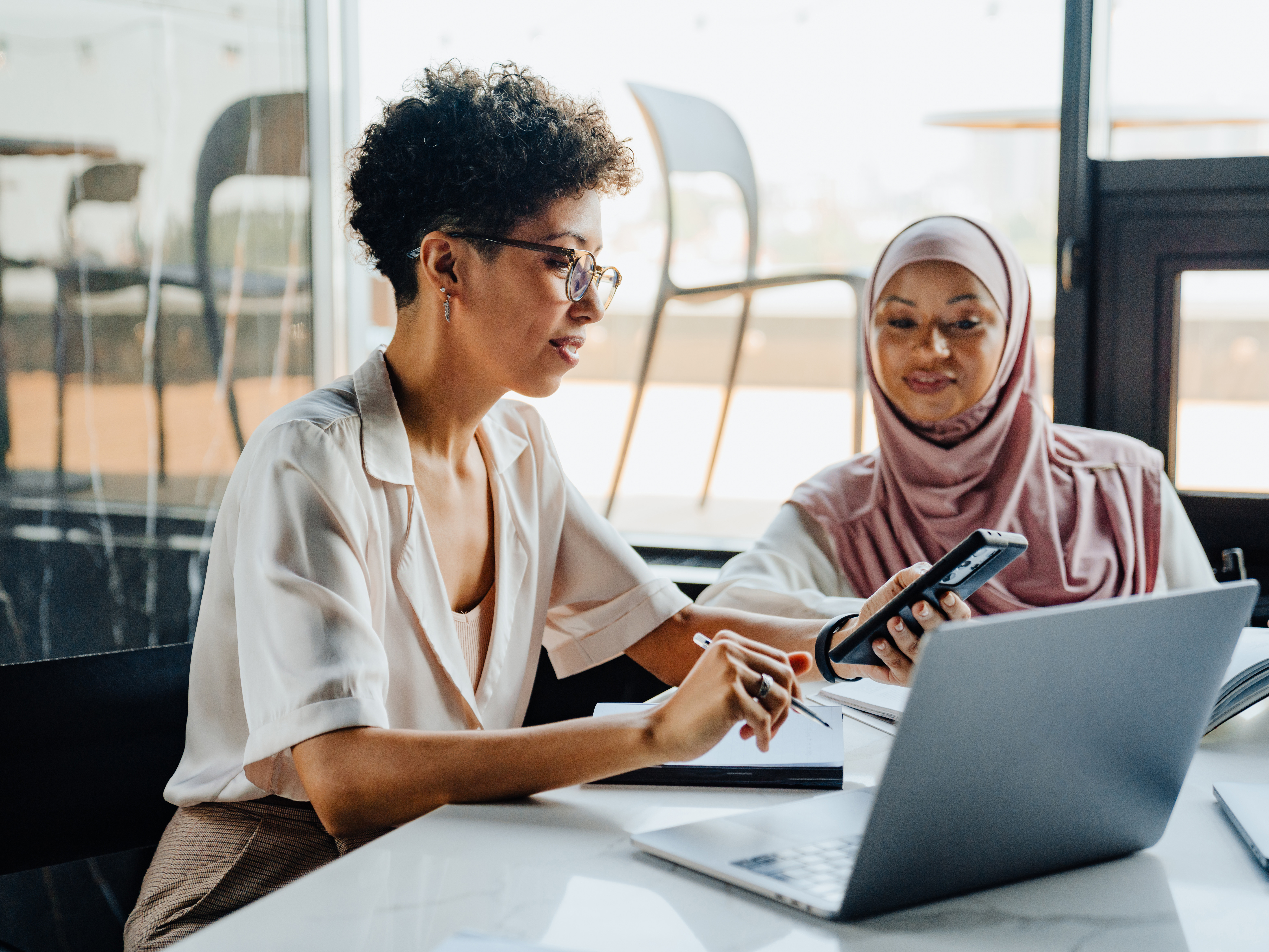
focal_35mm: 62
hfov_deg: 31.2
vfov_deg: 23.7
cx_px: 603
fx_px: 2273
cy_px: 478
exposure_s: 1/400
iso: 500
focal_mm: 57
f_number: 2.8
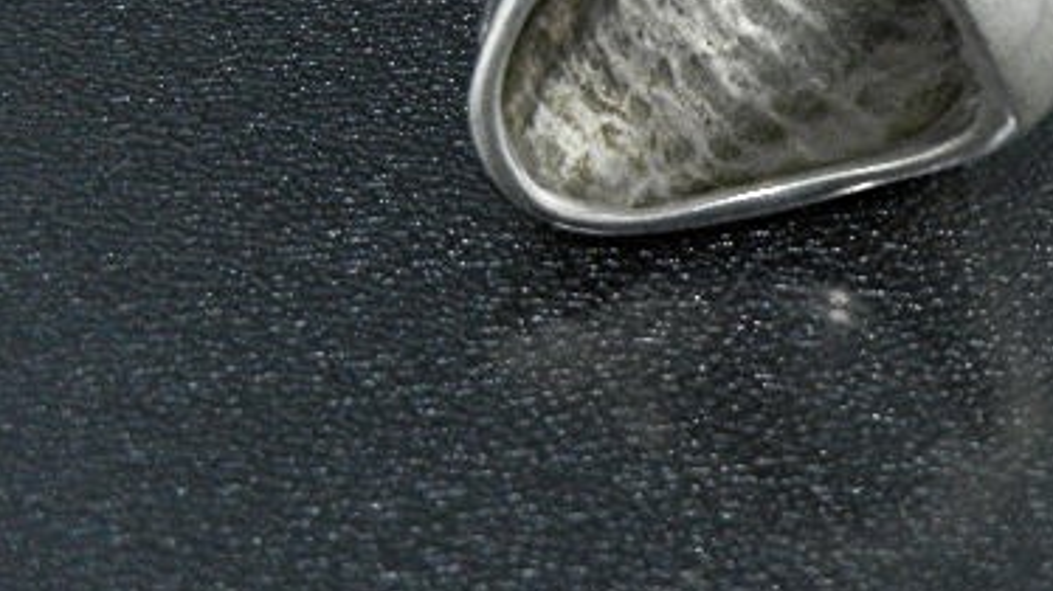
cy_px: 23
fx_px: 3070
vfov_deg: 10.9
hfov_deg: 19.3
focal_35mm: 110
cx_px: 805
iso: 800
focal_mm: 10.6
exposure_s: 1/30
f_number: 8
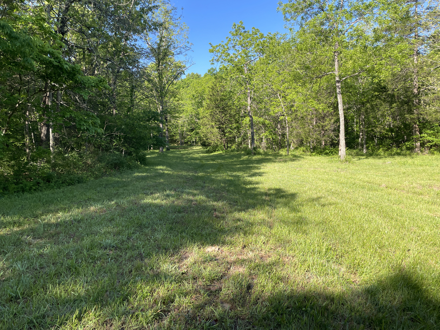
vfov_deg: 53.1
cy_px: 165
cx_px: 220
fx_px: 330
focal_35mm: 26
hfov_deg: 67.3
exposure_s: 1/972
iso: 32
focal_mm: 4.2
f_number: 1.6
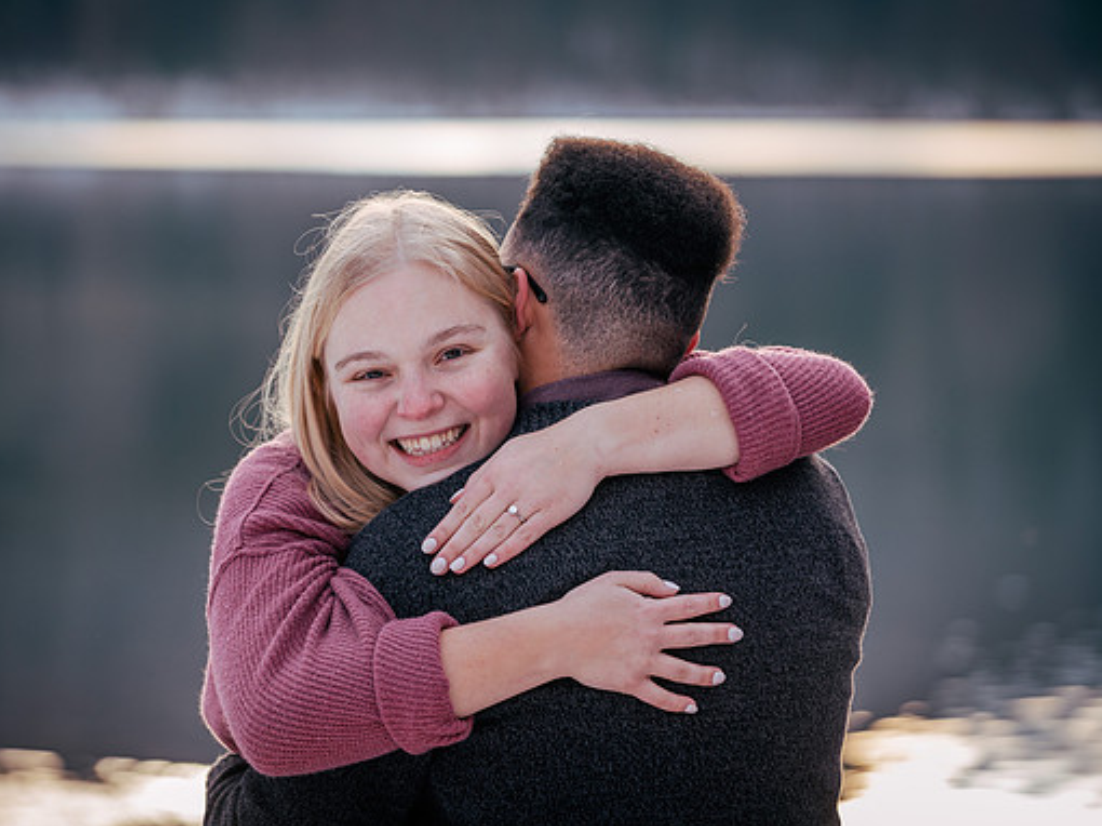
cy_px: 415
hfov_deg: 12.6
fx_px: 4996
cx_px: 488
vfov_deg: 9.4
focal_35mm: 157
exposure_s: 1/400
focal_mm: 140
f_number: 4
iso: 250
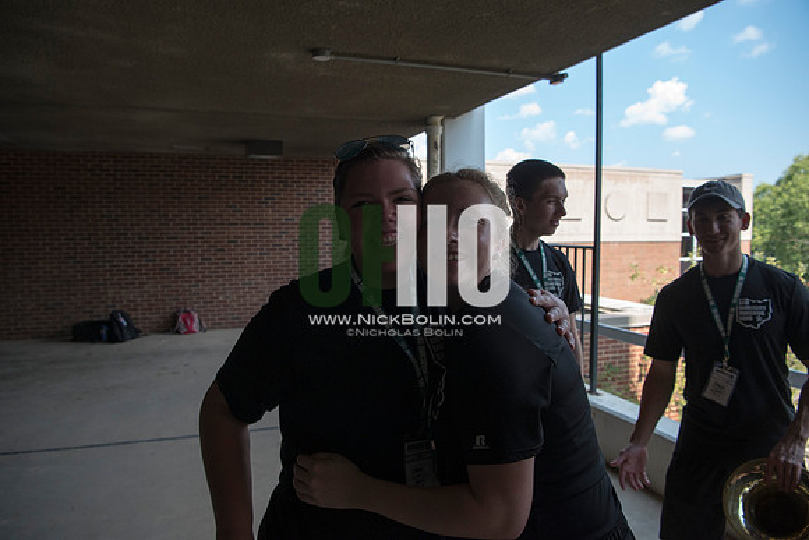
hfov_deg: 73.7
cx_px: 404
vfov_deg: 53.2
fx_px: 539
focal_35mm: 24
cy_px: 270
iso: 640
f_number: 5
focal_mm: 24
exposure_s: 1/1000
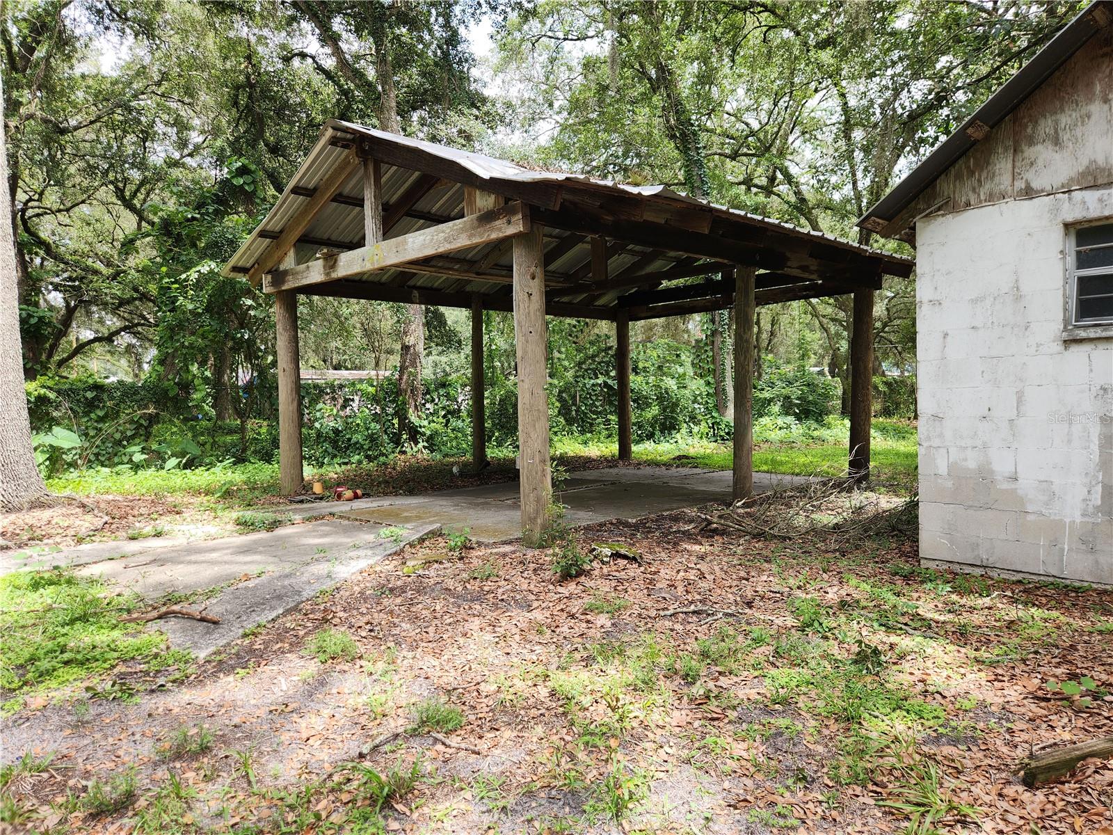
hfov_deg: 73.9
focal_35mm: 23
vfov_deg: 58.9
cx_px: 556
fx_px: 740
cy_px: 418
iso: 20
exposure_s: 1/276
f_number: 1.8
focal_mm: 5.4
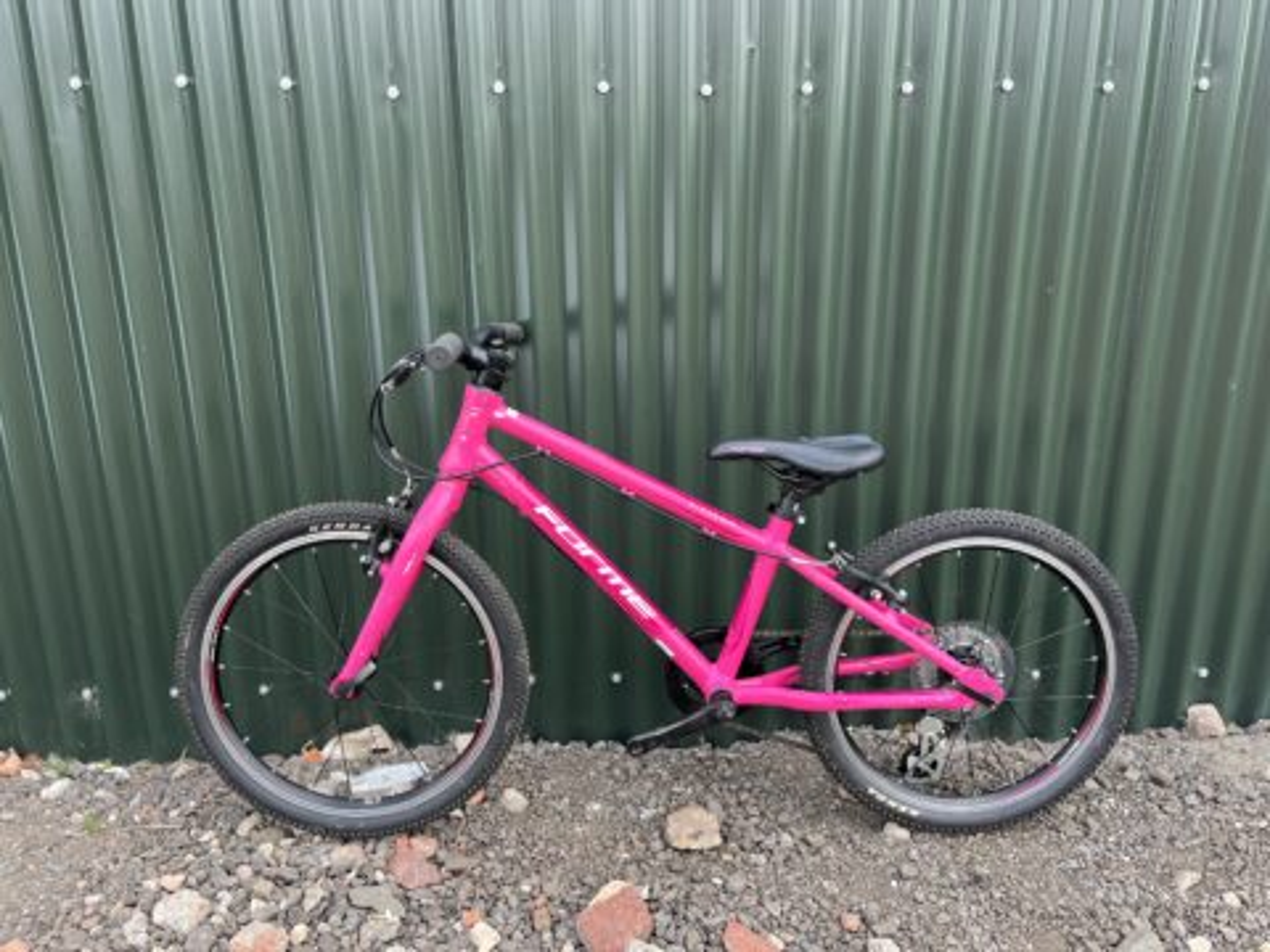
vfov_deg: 53.1
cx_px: 635
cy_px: 476
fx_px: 954
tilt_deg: -14.2
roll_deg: +0.1
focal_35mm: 26
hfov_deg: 67.3
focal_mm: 5.1
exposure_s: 1/289
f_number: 1.6
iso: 40
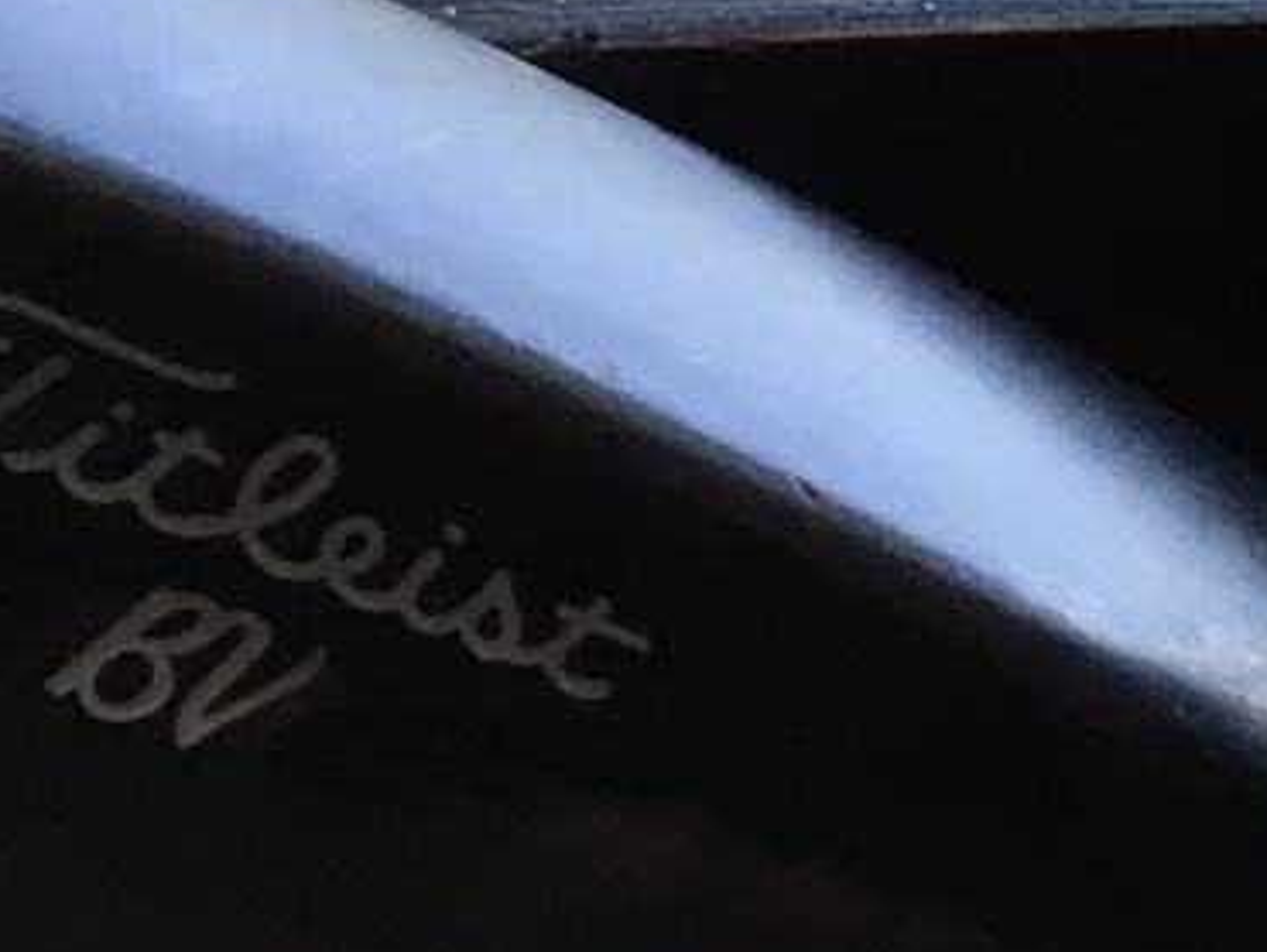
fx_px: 5787
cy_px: 1558
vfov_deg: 9.1
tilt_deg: -49.9
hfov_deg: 11.3
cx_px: 2565
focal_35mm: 158
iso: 25
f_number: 2.2
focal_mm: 4.15
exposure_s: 1/33
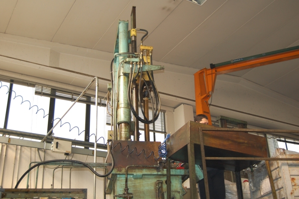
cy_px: 100
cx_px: 150
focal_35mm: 45
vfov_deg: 29.8
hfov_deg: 43.6
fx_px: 373
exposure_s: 1/200
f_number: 4.2
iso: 400
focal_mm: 30
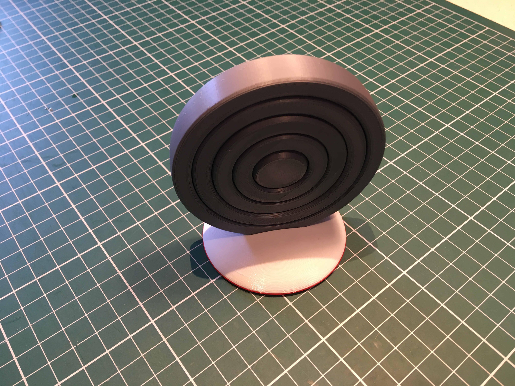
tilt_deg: -49.4
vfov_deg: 48.2
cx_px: 258
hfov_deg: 61.7
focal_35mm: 29
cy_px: 193
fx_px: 431
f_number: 2.2
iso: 64
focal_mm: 4.15
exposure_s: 1/33
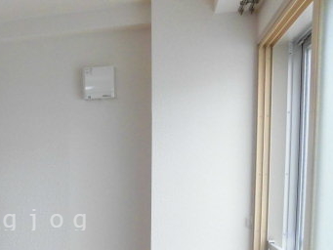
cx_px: 24
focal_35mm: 45
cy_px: 219
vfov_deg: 30.9
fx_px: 433
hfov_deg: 38.7
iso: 200
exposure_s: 1/60
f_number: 3.1
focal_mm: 4.3
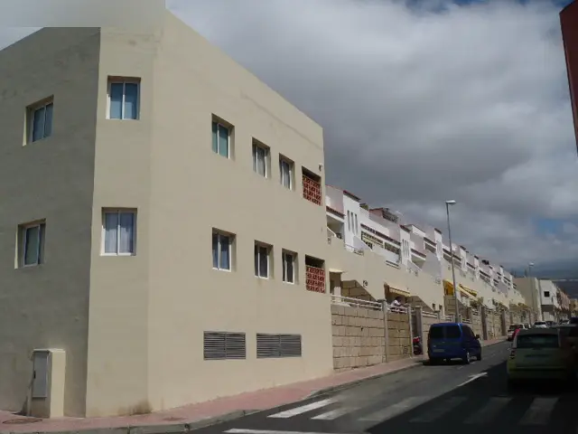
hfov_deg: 52.6
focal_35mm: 35
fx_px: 584
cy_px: 217
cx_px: 289
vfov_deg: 40.7
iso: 100
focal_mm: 5.8
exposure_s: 1/800
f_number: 8
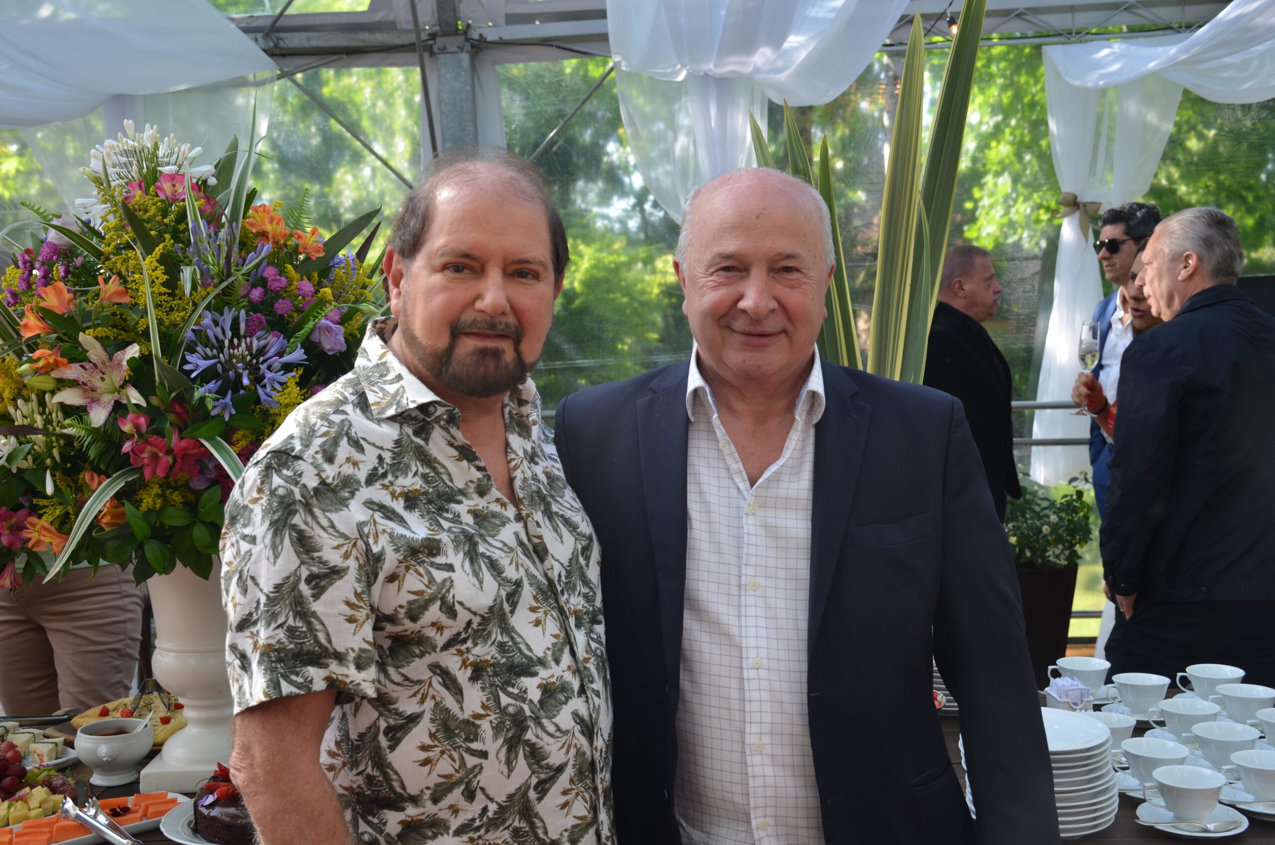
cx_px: 638
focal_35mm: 40
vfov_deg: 32.9
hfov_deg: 48.0
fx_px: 1432
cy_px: 422
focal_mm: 27
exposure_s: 1/160
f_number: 6.3
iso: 200
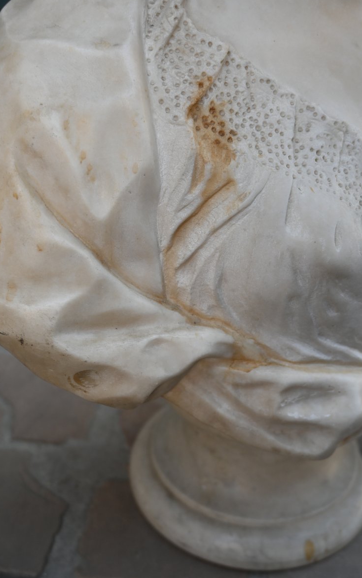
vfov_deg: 40.3
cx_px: 193
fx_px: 789
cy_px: 285
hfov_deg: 25.8
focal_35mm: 50
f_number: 4
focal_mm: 32
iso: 250
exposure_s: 1/250
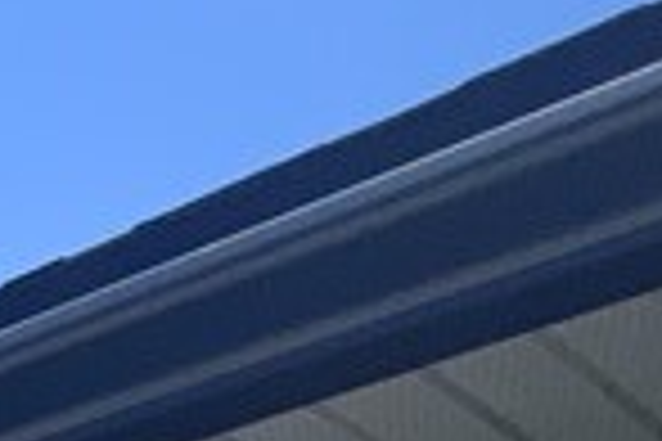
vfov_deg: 8.9
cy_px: 1611
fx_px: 1728
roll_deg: -1.2
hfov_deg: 15.3
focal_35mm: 94
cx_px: -806
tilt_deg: -11.3
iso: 32
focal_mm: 1.57
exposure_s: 1/1488
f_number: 1.8
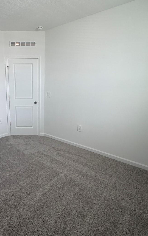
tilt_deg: -12.2
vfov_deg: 77.1
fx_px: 148
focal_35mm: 23
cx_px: 35
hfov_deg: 50.6
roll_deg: +0.5
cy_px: 112
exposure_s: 1/121
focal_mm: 2.22
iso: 100
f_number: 2.2
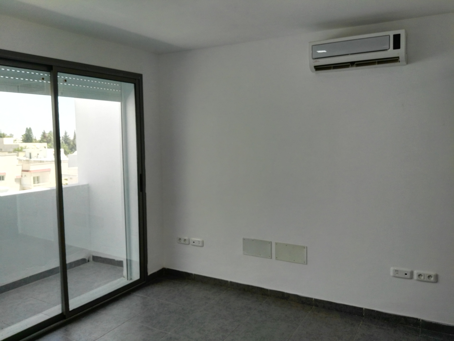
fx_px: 367
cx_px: 227
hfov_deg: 63.4
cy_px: 170
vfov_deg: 49.7
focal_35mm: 28
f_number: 2
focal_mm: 2.96
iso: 89
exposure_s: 1/120
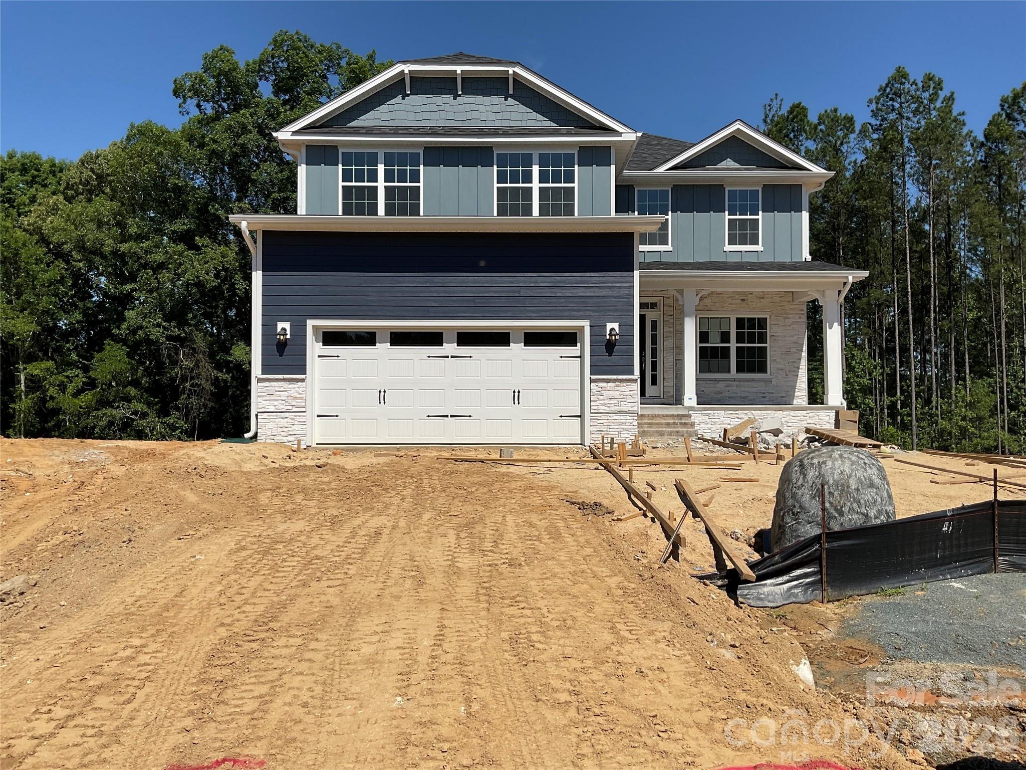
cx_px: 513
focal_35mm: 29
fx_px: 860
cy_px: 385
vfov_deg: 48.2
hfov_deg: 61.7
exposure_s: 1/3788
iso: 16
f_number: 1.8
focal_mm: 3
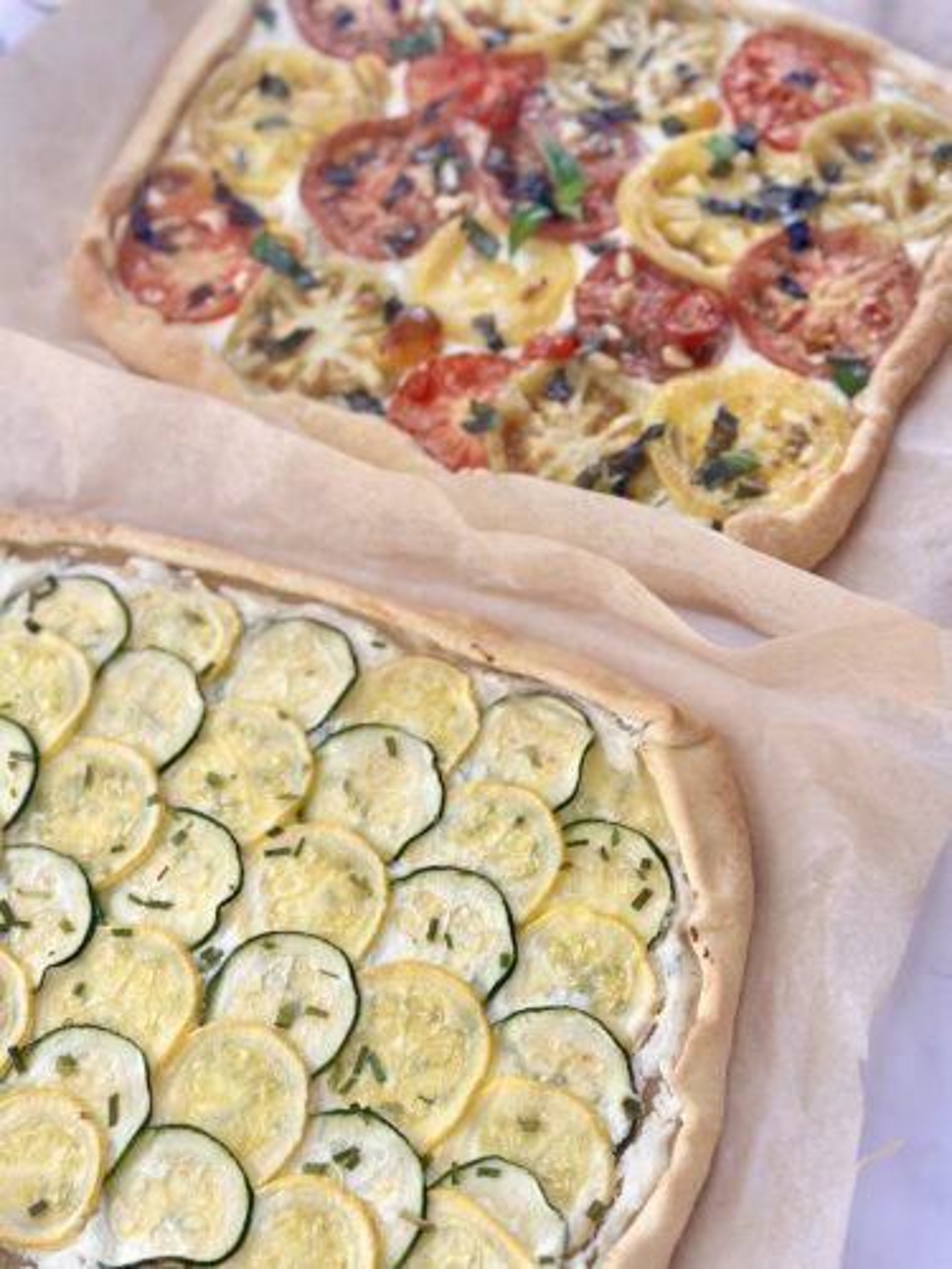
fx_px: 1760
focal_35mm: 48
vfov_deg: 39.7
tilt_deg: -59.8
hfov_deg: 30.3
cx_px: 476
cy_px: 634
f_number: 1.78
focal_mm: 6.86
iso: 80
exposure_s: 1/333
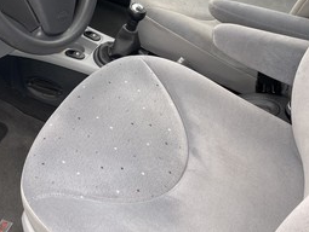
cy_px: 2
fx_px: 465
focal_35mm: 52
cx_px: 91
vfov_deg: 26.6
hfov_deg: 36.2
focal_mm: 4.25
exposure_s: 1/122
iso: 64
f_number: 1.8
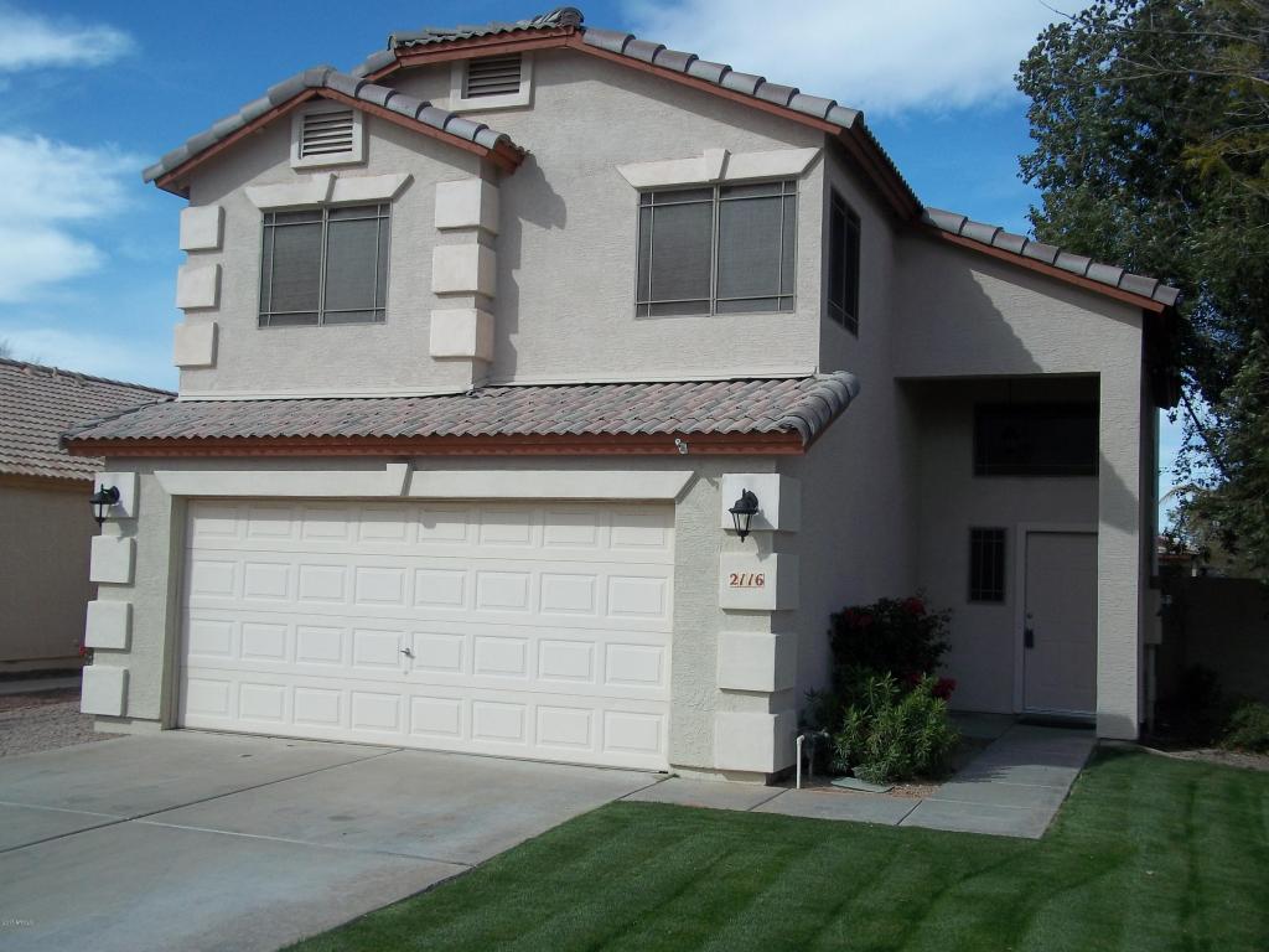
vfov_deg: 39.7
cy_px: 476
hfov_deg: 51.4
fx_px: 1320
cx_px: 634
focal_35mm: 36
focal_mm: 6.5
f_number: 8
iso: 80
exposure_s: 1/250
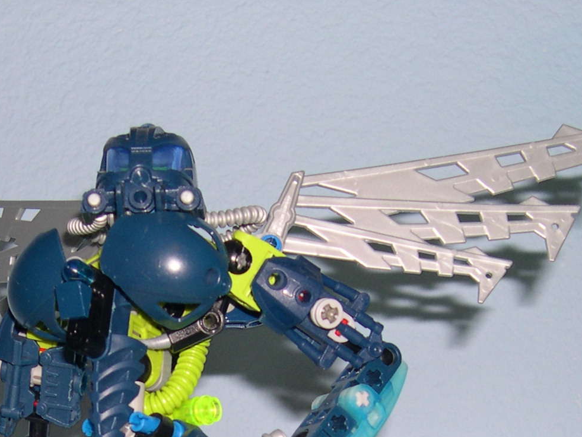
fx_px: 1480
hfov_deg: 22.0
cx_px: 135
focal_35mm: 88
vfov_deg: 16.2
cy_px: 496
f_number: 2.8
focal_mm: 8
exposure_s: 1/60
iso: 100
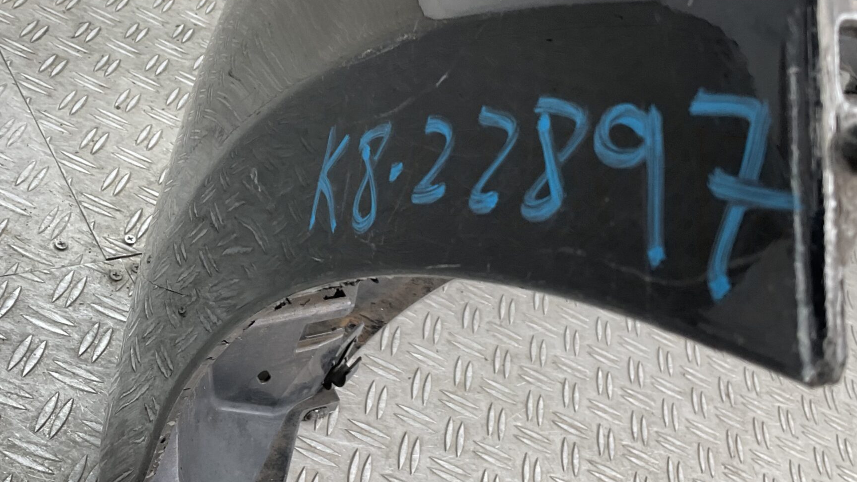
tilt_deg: -31.7
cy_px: 144
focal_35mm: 47
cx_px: 453
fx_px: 1068
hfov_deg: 43.7
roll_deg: -32.0
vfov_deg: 25.2
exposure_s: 1/120
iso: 32
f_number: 1.8
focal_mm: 3
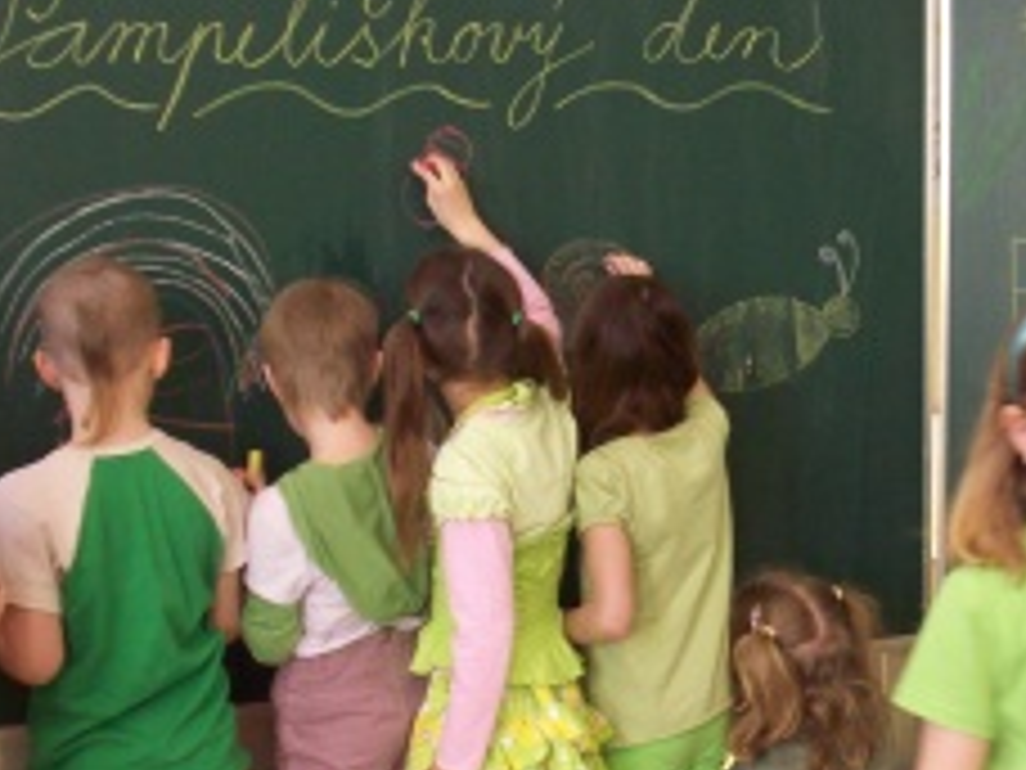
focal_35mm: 73
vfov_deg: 20.1
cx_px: 778
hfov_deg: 26.3
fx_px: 2164
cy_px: 509
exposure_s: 1/41.9
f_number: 2.8
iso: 160
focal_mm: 6.2
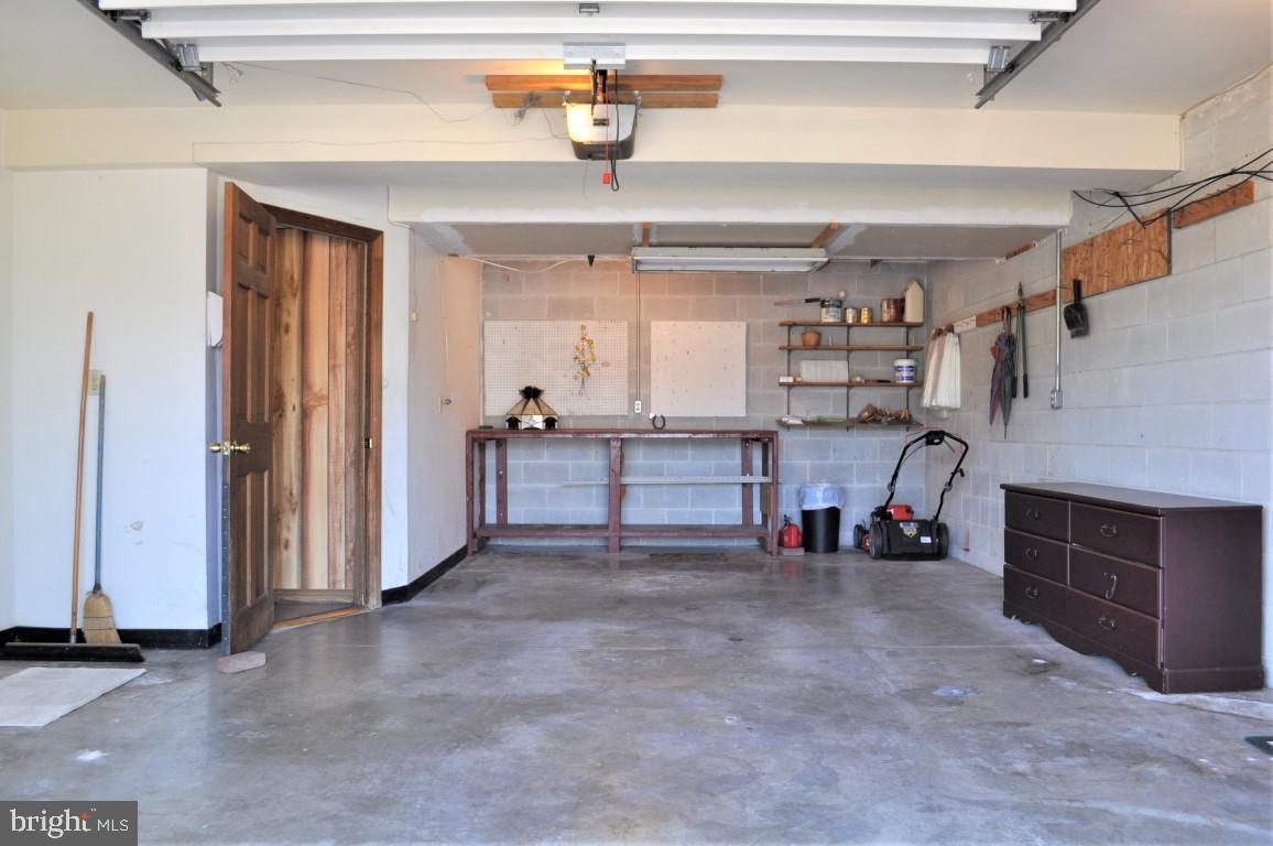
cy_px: 423
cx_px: 636
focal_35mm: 27
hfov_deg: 67.4
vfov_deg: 47.8
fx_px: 954
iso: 400
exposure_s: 1/80
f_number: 4.5
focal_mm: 18
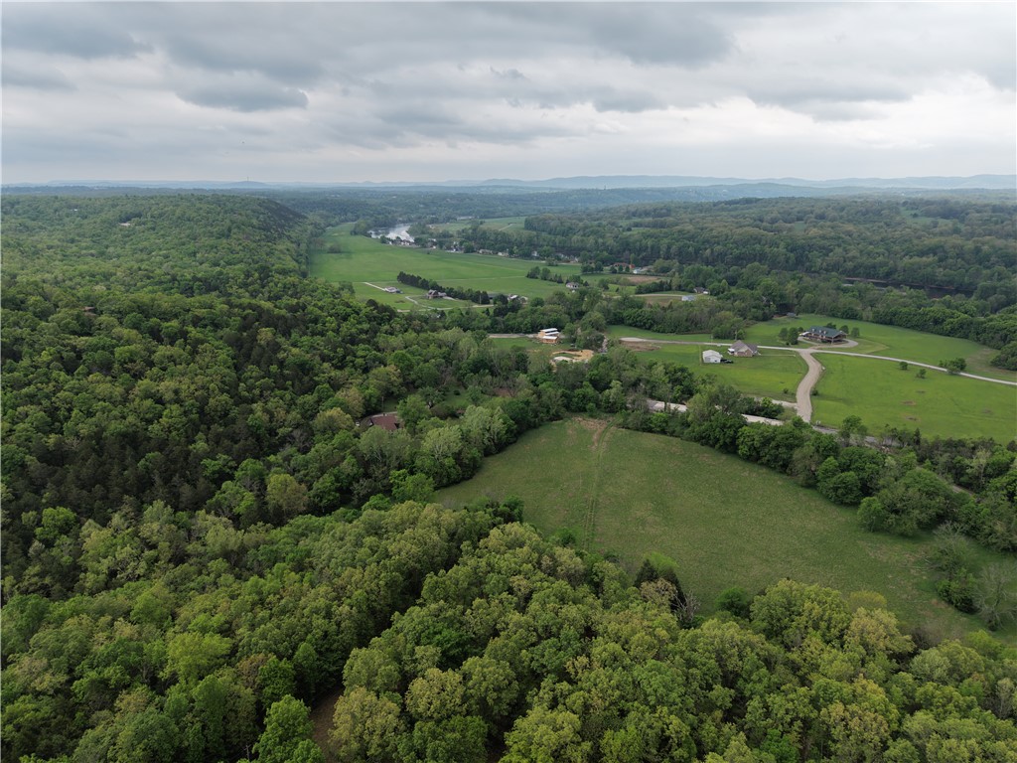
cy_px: 382
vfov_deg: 56.8
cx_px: 508
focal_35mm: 24
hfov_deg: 71.6
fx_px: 705
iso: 100
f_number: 1.8
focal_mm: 8.67
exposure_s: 1/800
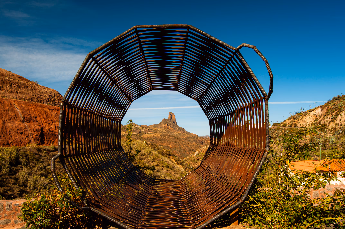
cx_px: 172
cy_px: 114
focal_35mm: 30
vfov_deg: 43.5
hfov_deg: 62.0
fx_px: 287
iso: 100
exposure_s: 1/50
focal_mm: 20
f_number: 11
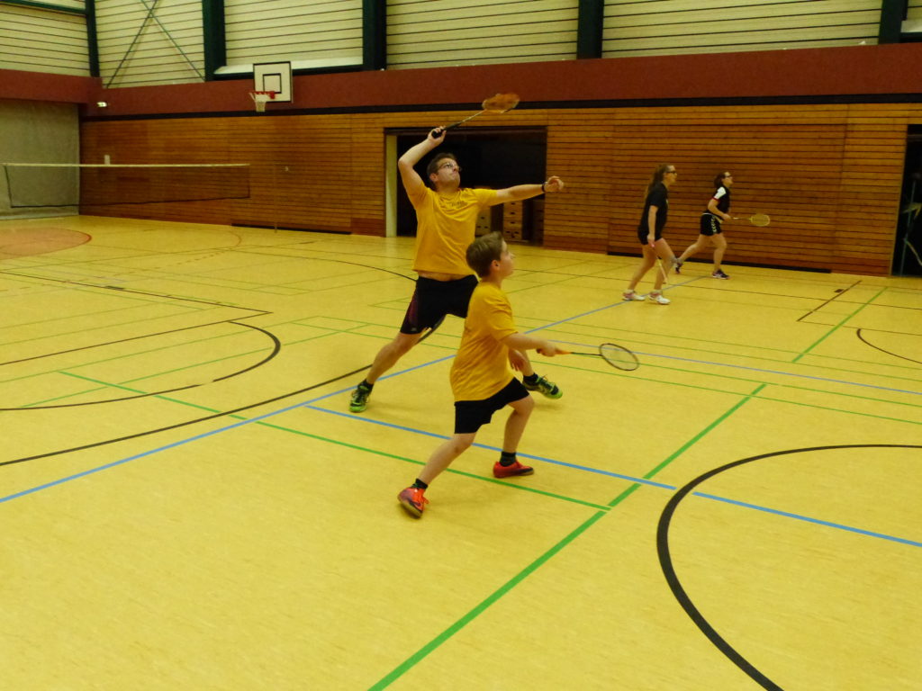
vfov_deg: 45.4
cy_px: 346
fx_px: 826
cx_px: 461
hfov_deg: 58.4
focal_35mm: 31
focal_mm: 5.6
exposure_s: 1/250
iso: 1600
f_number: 4
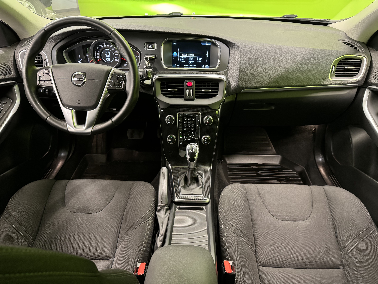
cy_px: 142
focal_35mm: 24
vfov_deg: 56.8
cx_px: 189
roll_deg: +0.1
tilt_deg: -33.7
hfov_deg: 71.6
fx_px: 262
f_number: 1.78
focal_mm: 6.76
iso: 1000
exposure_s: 1/37
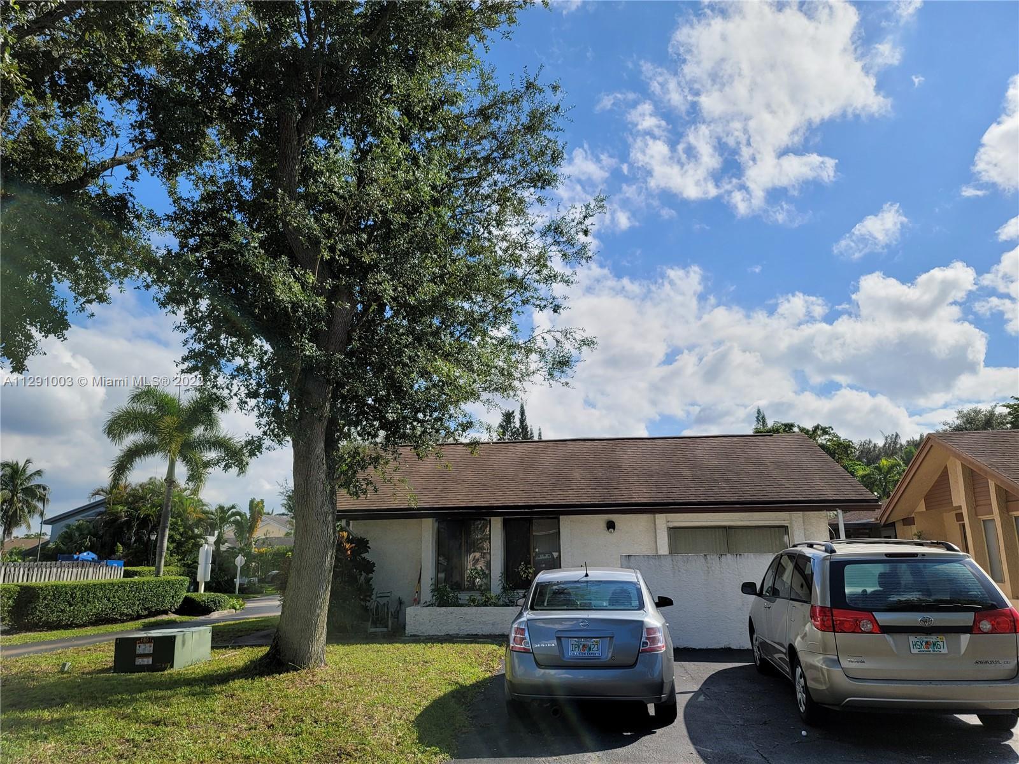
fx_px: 736
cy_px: 382
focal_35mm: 25
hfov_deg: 69.4
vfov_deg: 54.9
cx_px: 510
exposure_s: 1/1457
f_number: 1.8
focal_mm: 7
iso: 20
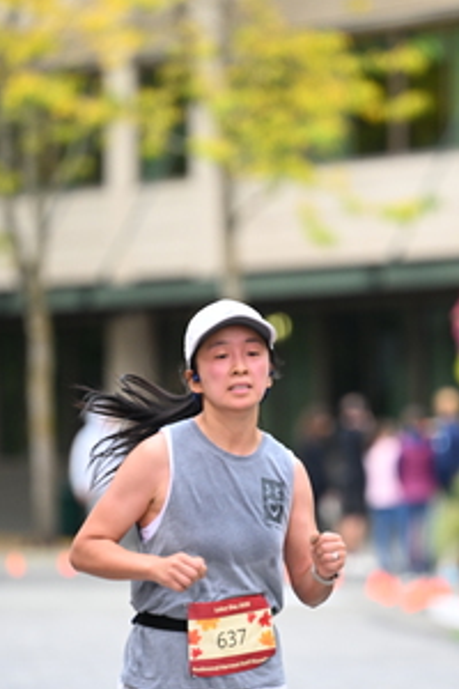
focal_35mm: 349
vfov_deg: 5.9
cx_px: 265
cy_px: 434
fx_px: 6674
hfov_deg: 3.9
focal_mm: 190
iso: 1000
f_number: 2.8
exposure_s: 1/1600
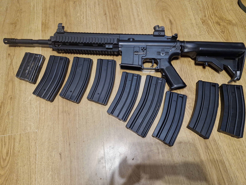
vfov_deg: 58.9
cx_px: 123
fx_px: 163
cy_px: 92
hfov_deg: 73.9
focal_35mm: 23
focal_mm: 5.54
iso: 800
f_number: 1.8
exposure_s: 1/100
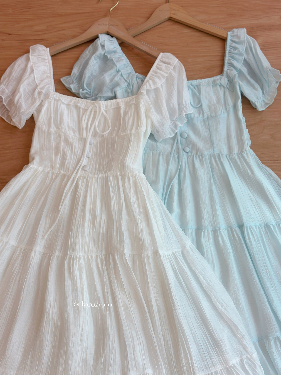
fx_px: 520
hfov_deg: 30.3
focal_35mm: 48
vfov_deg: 39.7
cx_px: 140
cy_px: 188
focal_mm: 6.86
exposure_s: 1/161
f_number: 1.78
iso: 64
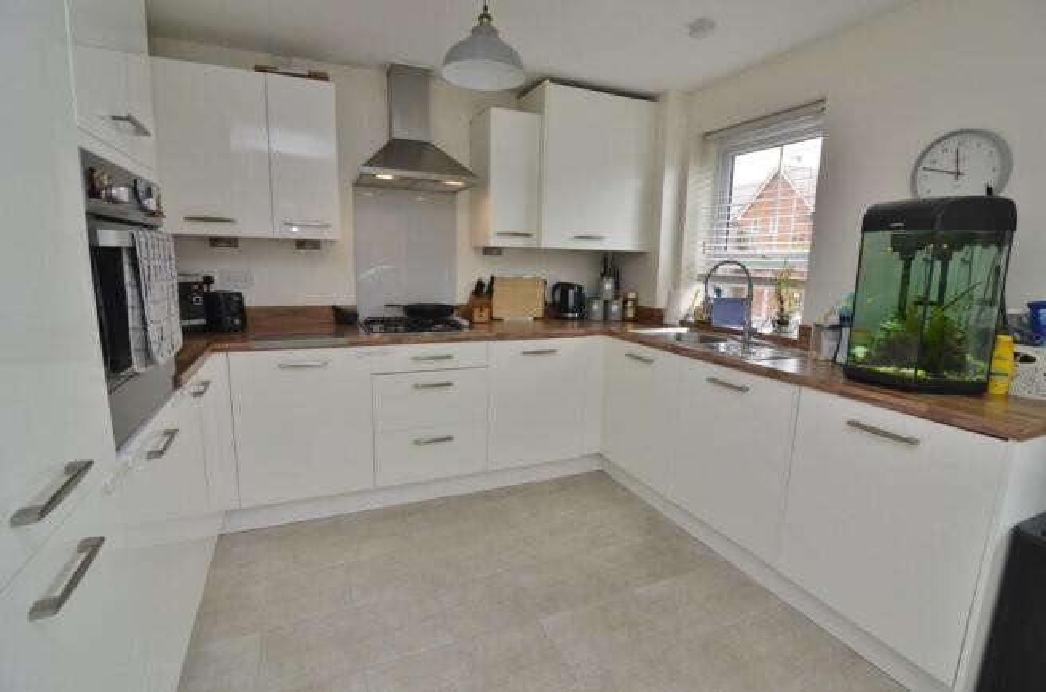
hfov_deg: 95.1
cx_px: 523
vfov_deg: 71.8
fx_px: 478
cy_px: 346
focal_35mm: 16
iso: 400
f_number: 5.6
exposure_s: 1/60
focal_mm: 11
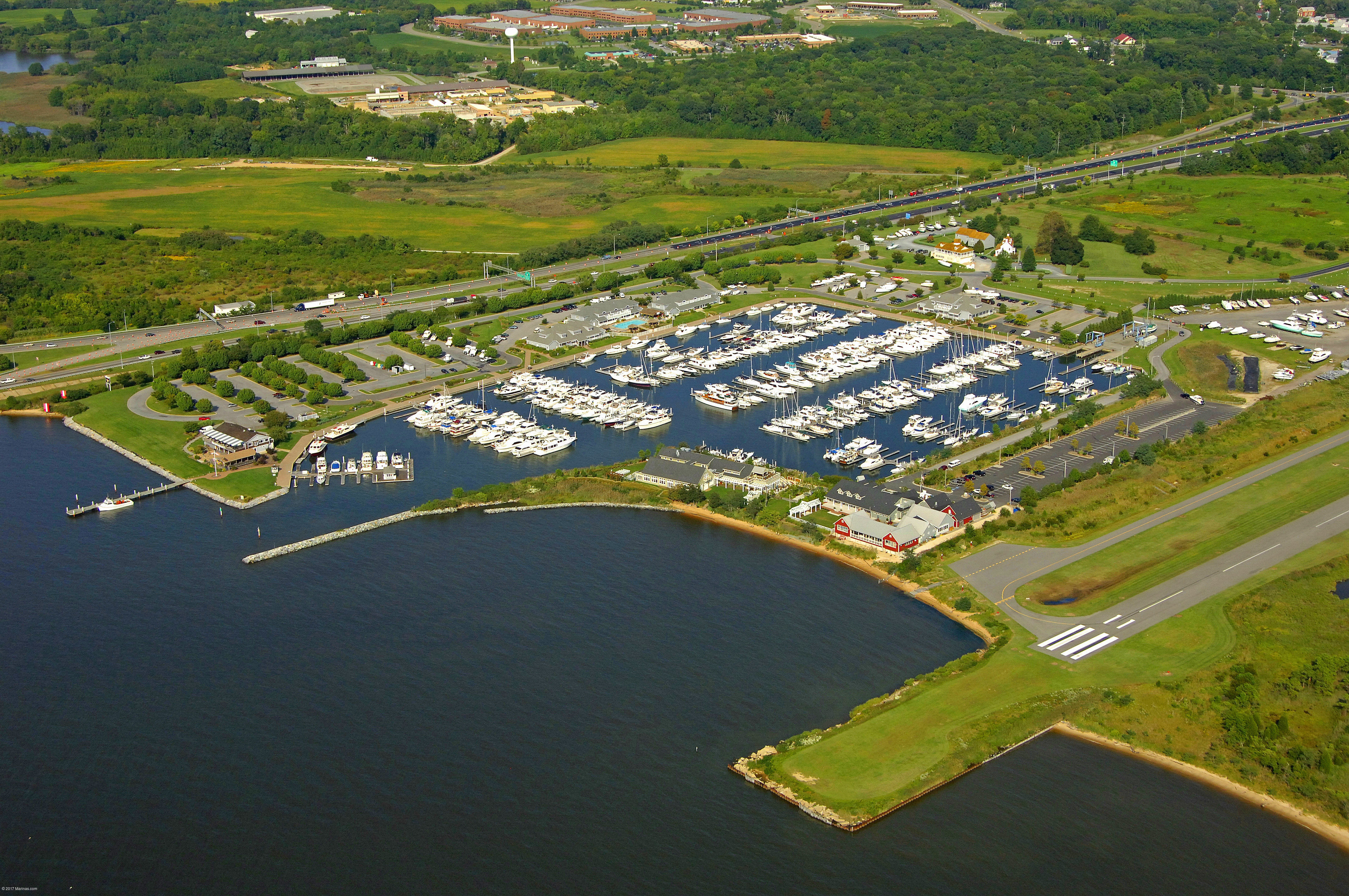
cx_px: 674
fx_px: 1965
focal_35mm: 52
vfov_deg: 25.7
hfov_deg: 37.9
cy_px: 448
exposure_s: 1/1000
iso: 400
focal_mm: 35
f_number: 7.6
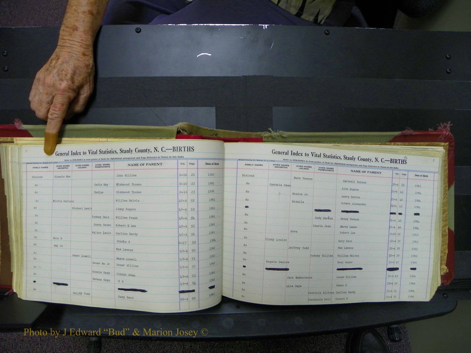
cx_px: 236
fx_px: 354
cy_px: 176
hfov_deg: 67.3
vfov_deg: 53.1
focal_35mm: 26
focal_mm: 4.6
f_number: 2.8
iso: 100
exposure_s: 1/30
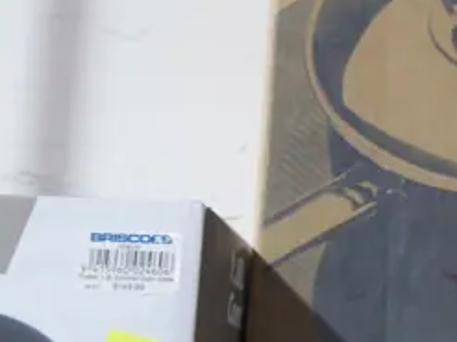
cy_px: 195
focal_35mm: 141
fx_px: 1861
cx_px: 866
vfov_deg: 10.5
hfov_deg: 12.6
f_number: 4
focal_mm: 17
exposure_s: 1/60
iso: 1000
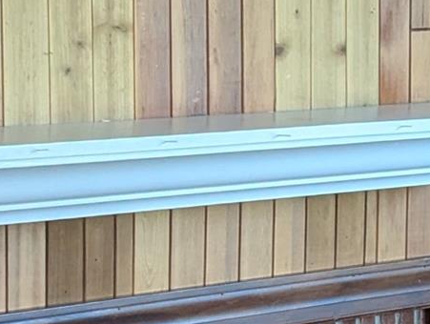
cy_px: 255
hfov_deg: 9.1
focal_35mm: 217
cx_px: 282
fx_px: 2701
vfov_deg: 6.9
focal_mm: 6.81
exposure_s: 1/120
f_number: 1.85
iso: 358
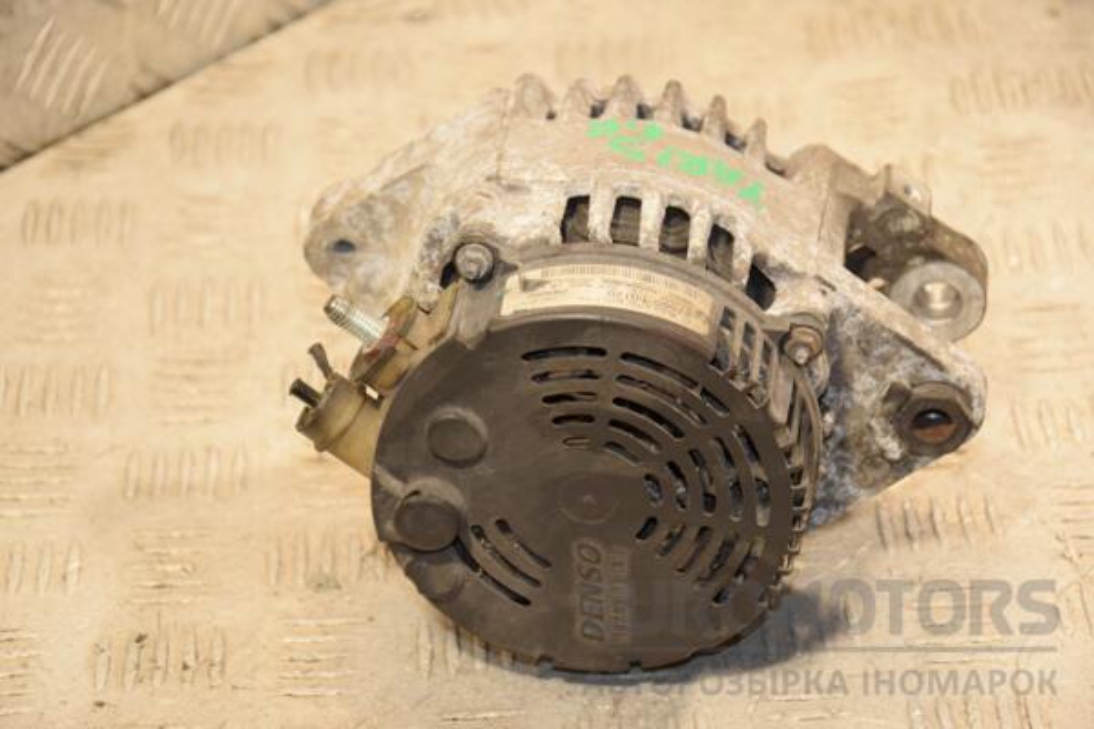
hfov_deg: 16.1
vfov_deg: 10.8
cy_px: 364
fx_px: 3874
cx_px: 547
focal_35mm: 128
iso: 800
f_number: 5.6
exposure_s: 1/125
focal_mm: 85
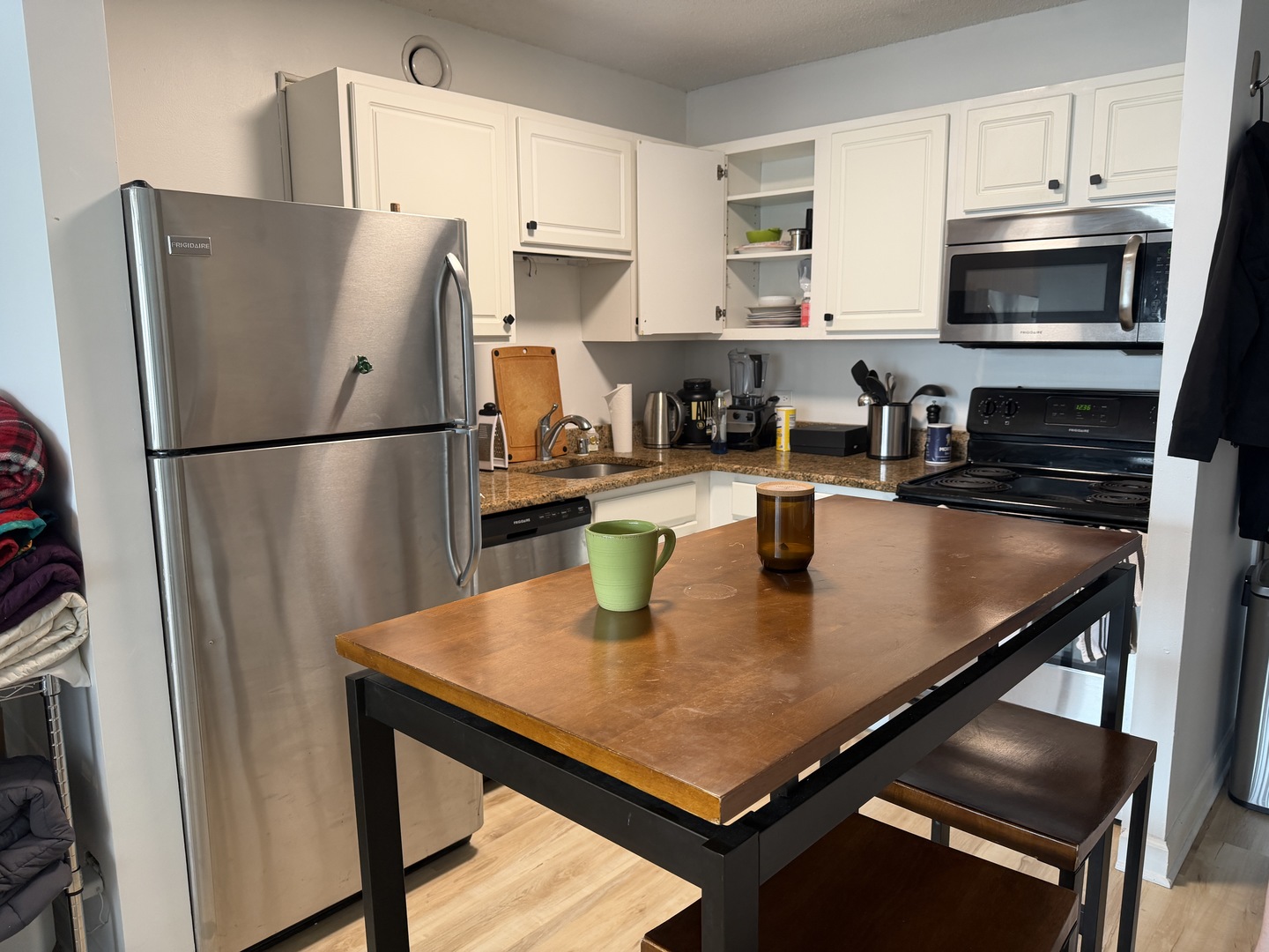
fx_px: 880
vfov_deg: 56.8
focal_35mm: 24
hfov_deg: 71.6
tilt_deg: -9.6
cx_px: 634
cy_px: 476
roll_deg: +0.6
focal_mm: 6.76
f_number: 1.78
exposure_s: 1/60
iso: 160
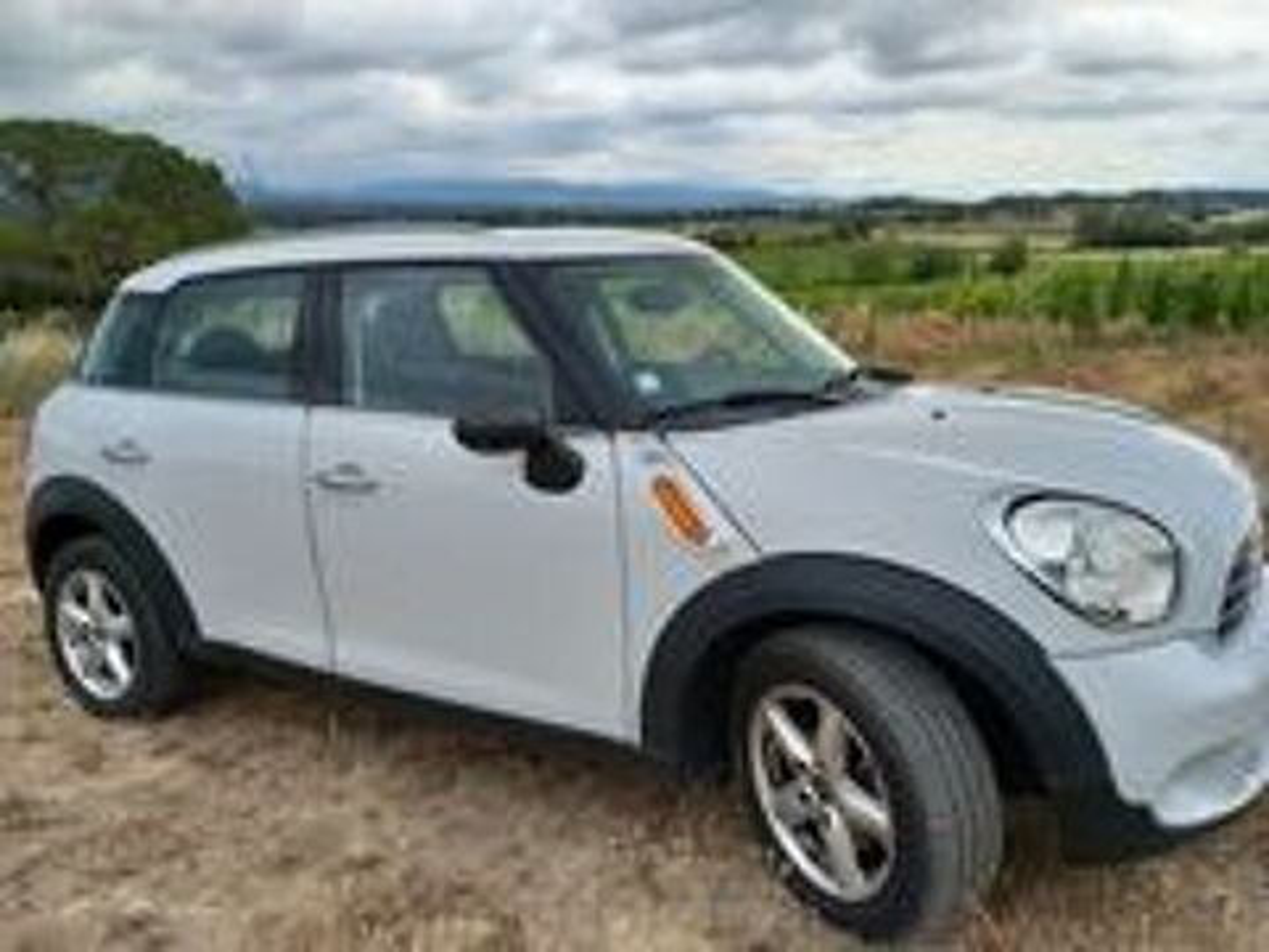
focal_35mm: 27
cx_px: 634
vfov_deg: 51.4
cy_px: 476
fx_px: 990
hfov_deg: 65.3
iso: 20
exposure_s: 1/258
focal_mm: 4
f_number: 1.8
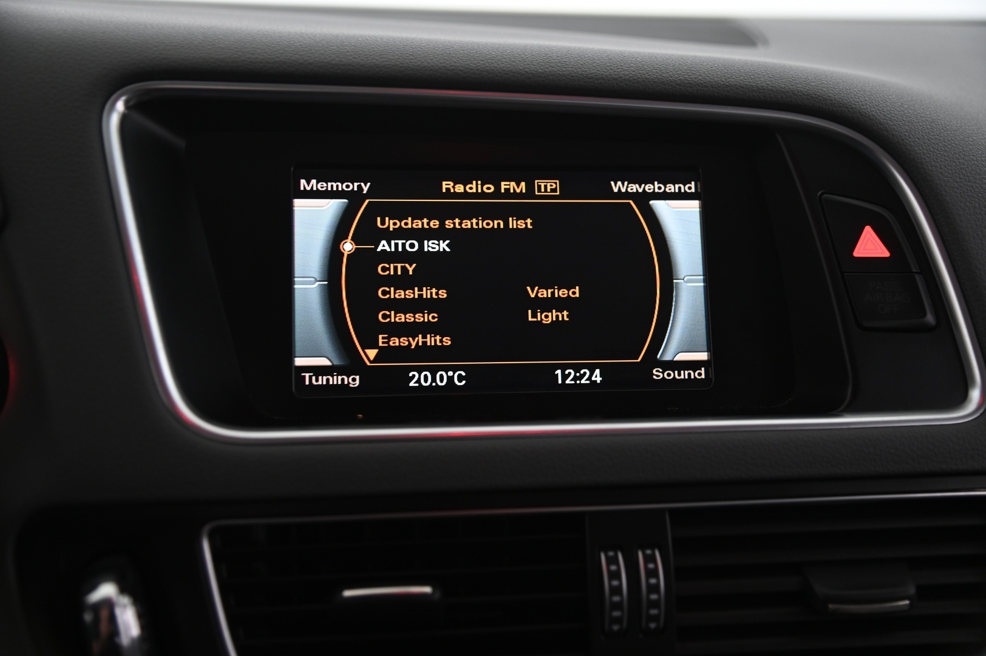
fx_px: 1314
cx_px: 493
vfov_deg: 28.0
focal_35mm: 48
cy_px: 328
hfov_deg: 41.1
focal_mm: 48
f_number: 4
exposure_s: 1/15
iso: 1000
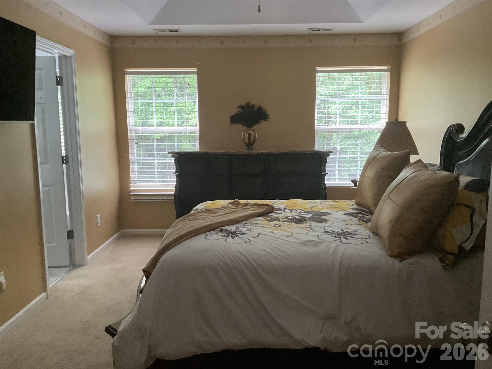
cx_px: 246
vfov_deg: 48.2
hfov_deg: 61.7
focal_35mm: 29
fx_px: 412
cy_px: 184
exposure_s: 1/60
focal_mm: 3
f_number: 1.8
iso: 200
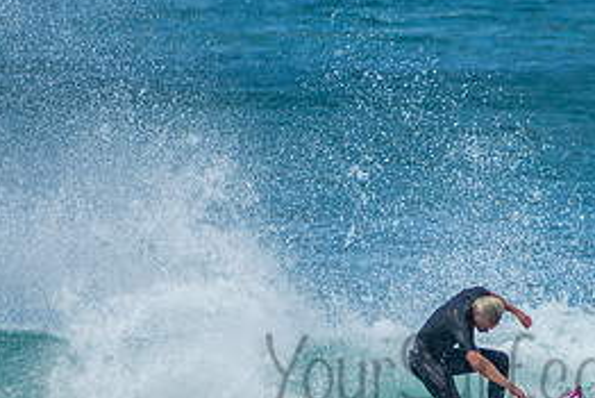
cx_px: 500
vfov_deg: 1.0
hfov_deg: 1.6
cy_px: 349
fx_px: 21927
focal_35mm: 1326
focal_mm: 400
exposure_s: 1/1250
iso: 200
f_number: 5.6
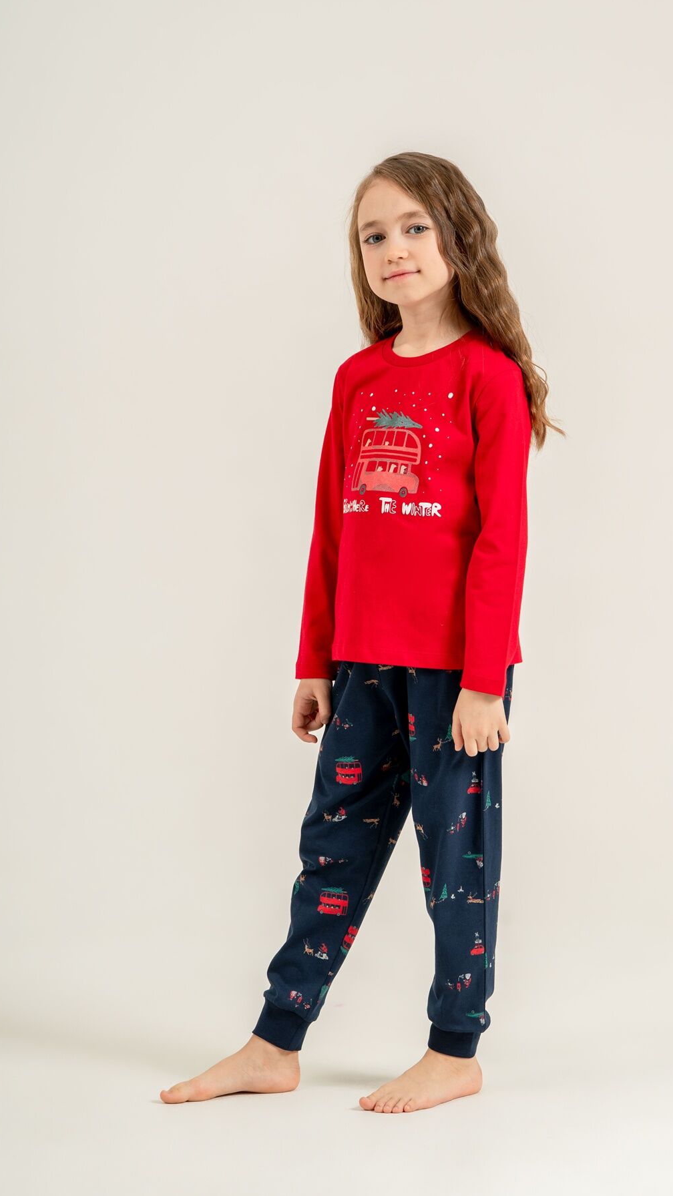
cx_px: 381
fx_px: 3204
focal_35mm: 101
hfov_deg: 12.0
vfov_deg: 21.2
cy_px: 597
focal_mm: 96
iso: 160
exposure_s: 1/200
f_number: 8
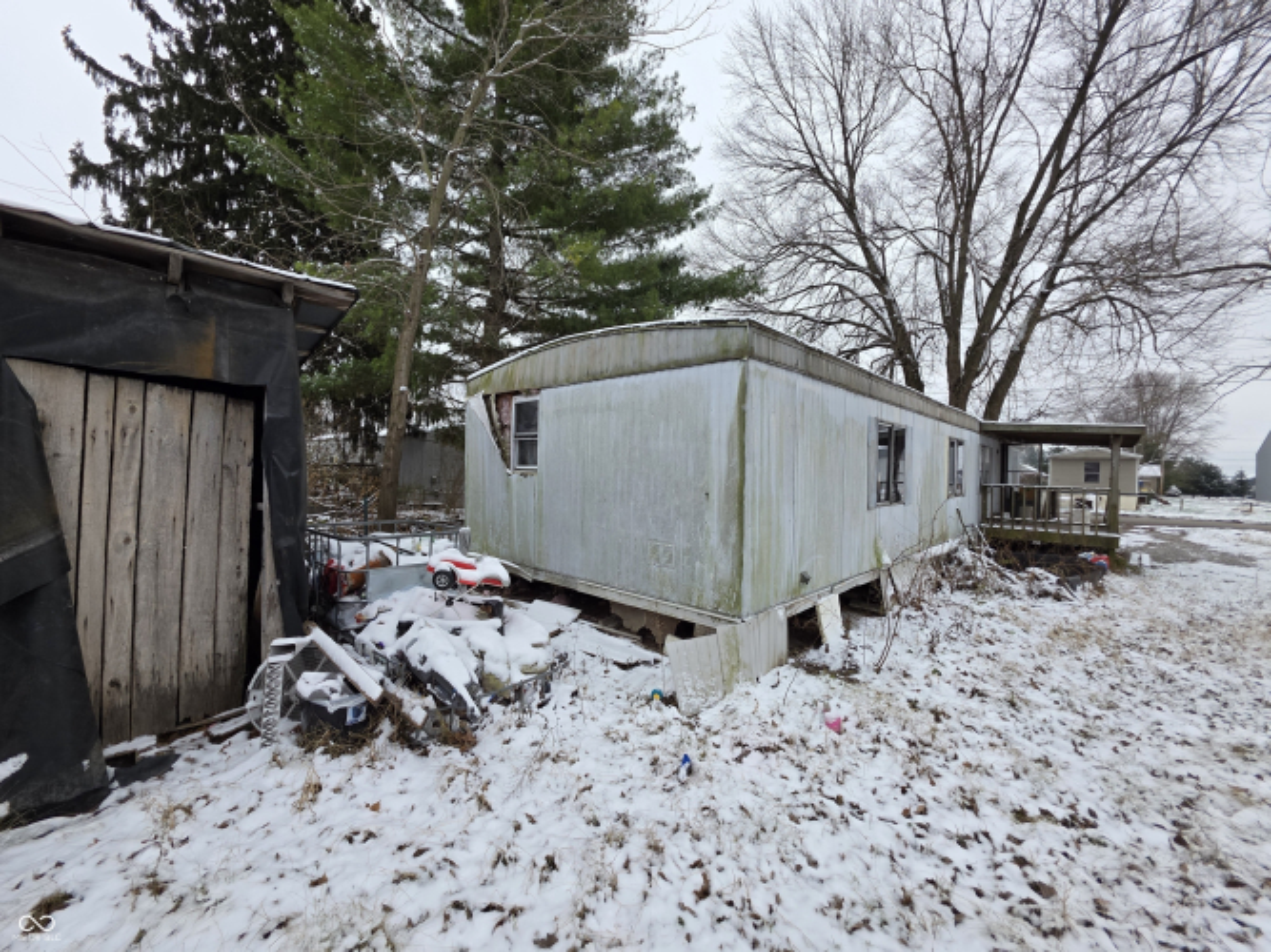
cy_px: 476
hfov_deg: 106.2
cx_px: 636
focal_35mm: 13
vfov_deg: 89.9
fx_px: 477
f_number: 1.9
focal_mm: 2.2
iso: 40
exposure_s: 1/403
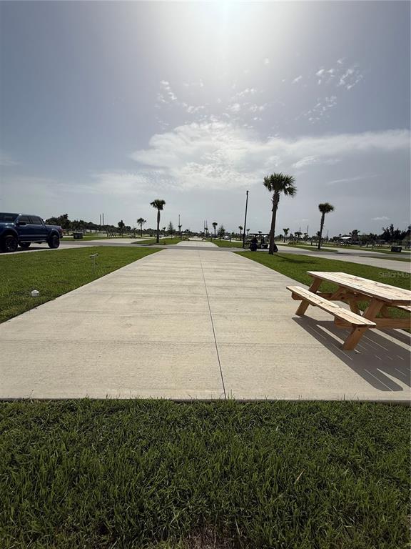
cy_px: 274
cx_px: 206
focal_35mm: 14
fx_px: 222
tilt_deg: -6.5
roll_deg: -0.9
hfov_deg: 85.7
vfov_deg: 102.1
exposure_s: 1/8696
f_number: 2.2
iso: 40
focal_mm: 2.22
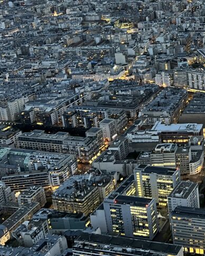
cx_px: 269
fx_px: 432
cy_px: 54
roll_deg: +1.7
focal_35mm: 57
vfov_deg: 32.2
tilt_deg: -17.8
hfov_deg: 23.5
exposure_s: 1/33
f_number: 1.5
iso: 500
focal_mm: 5.7
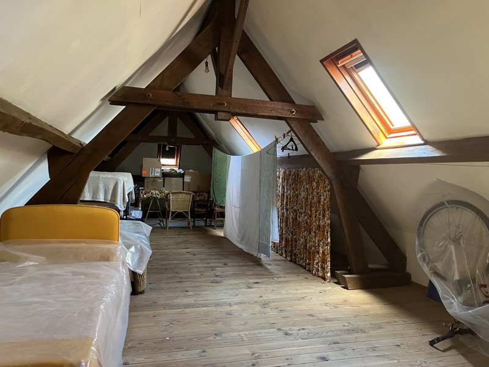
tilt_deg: -1.8
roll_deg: -1.2
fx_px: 367
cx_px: 244
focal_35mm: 26
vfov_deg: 53.1
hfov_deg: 67.3
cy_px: 184
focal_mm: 5.1
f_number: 1.6
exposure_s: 1/59
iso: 500
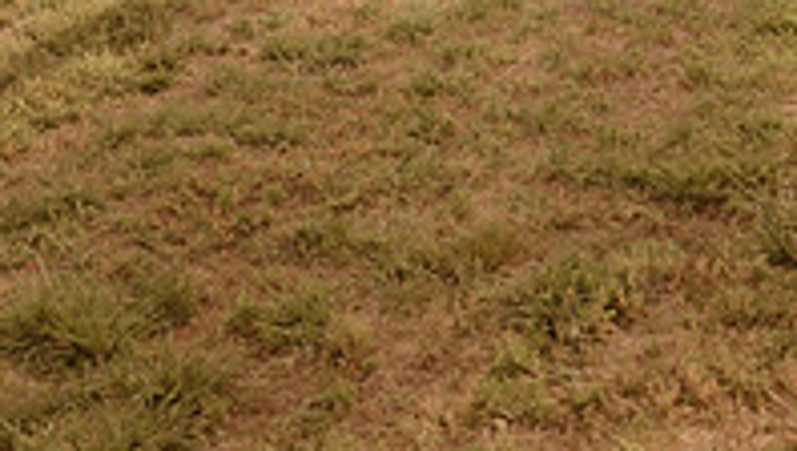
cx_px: 394
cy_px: -423
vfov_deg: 13.8
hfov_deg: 27.8
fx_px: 1608
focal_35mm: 76
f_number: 2.8
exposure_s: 1/3200
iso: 500
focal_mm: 32
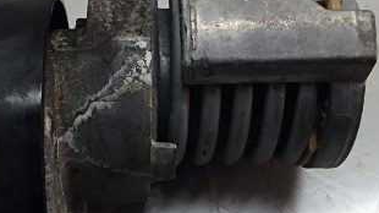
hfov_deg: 33.2
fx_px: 633
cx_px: 141
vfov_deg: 19.0
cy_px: 148
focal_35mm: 63
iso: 200
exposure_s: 1/40
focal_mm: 5
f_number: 4.4
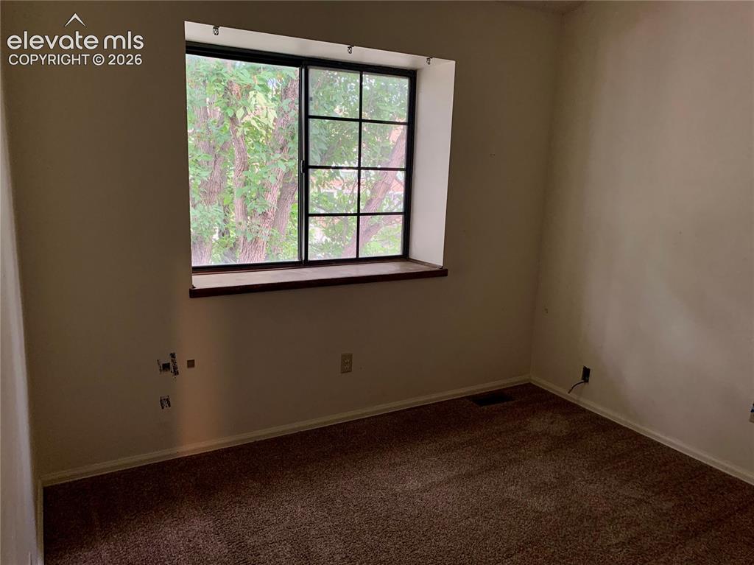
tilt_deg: -10.1
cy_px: 282
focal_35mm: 26
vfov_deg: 53.0
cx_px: 377
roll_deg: -2.7
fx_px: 566
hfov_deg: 67.3
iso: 100
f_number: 1.8
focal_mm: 4.25
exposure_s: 1/101
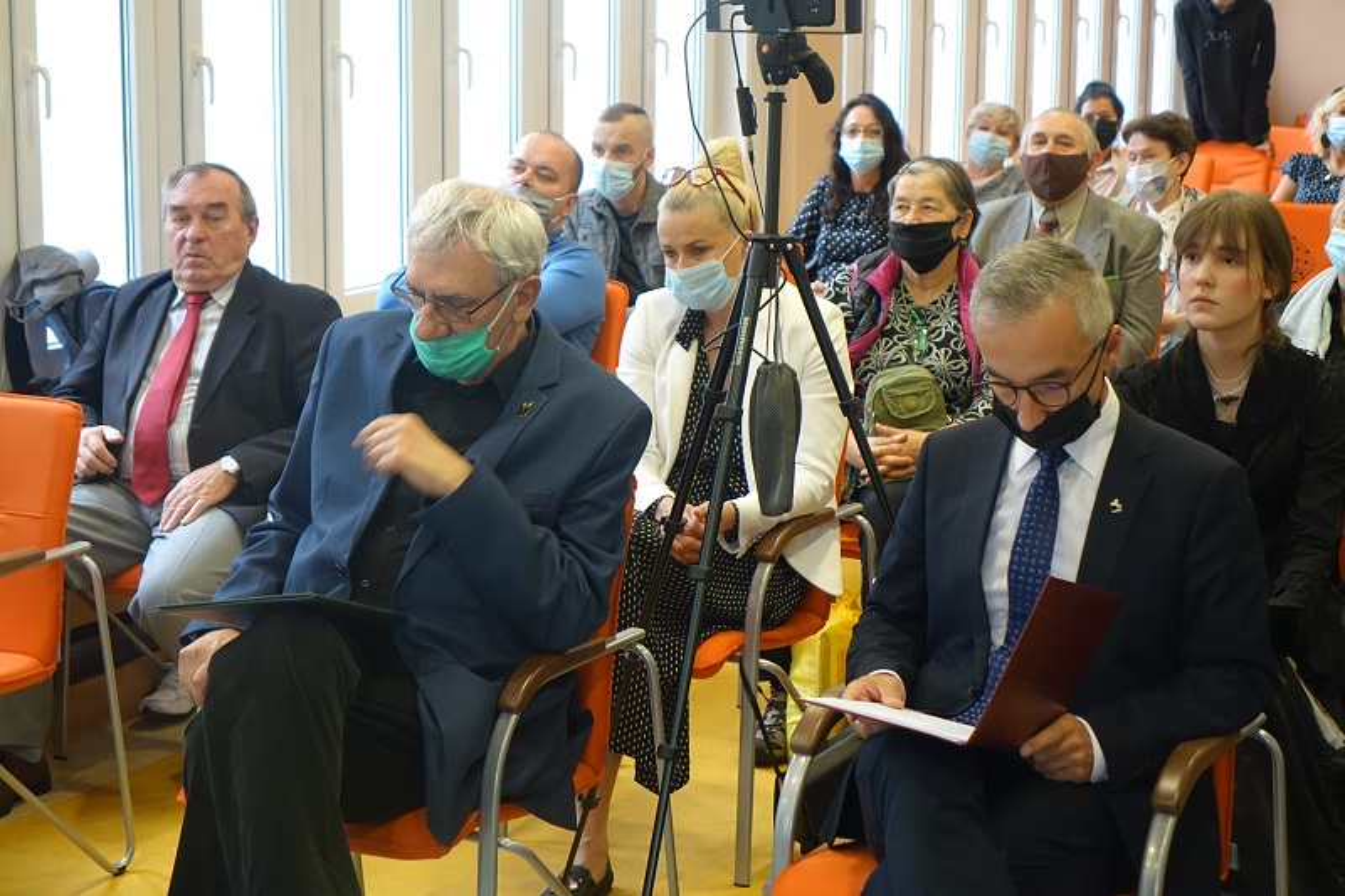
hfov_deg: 29.2
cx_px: 672
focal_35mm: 69
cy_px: 448
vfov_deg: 19.7
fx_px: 2577
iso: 800
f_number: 2.8
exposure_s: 1/50
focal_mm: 25.23
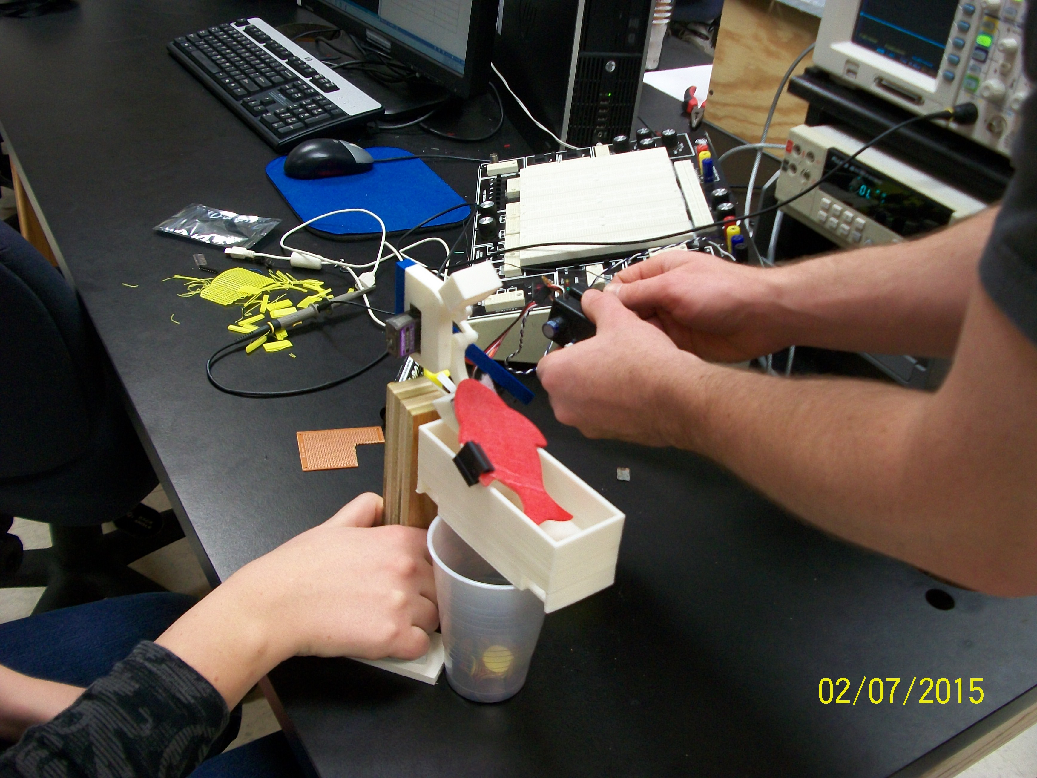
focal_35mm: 32
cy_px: 389
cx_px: 518
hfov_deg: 56.8
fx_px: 959
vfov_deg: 44.2
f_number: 2.9
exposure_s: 1/30
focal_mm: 5.7
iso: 145
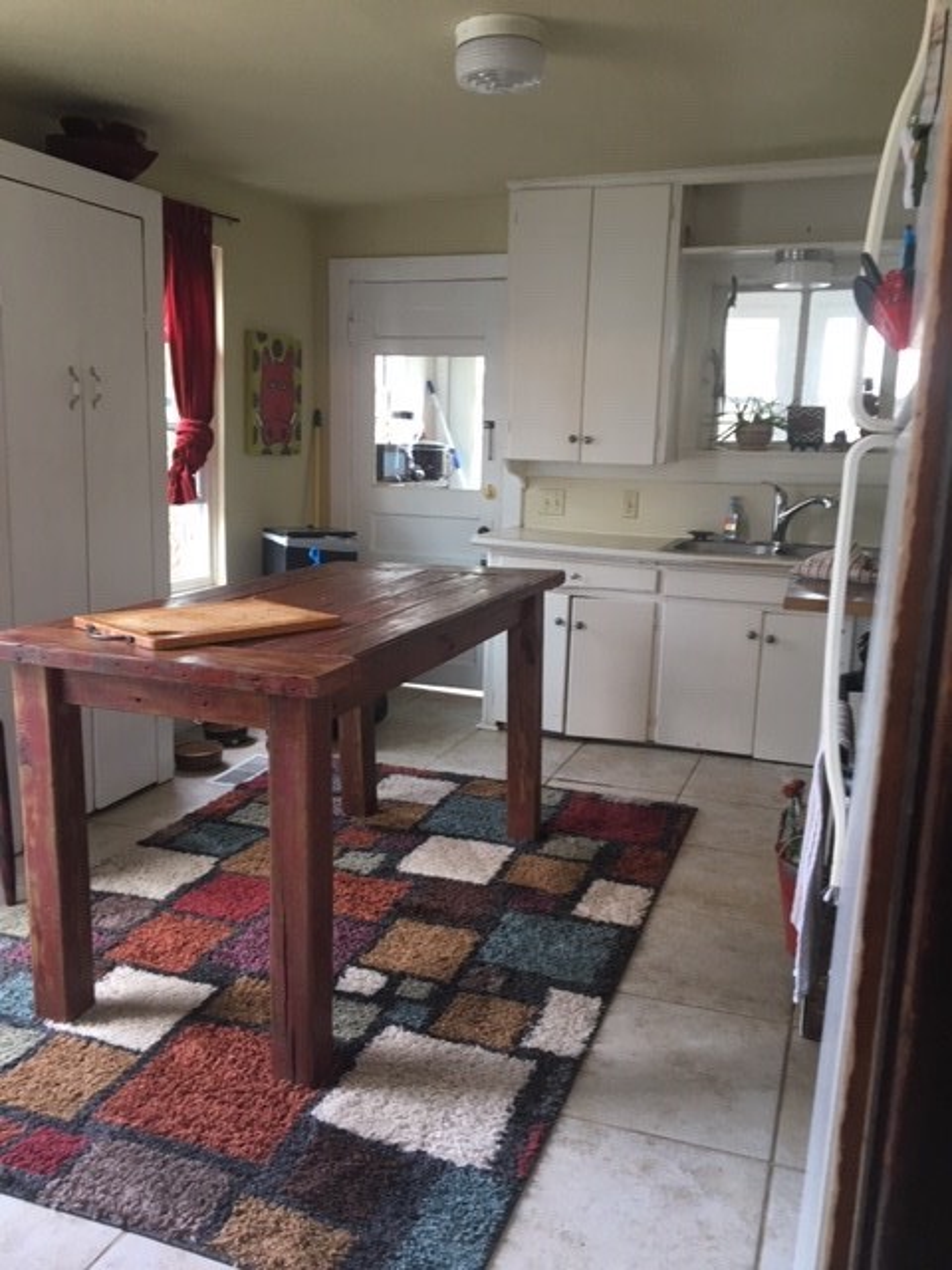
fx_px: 1063
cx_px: 476
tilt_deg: -11.0
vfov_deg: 61.7
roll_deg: -1.1
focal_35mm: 29
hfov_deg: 48.2
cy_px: 635
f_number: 2.2
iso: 100
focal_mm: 4.15
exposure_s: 1/30
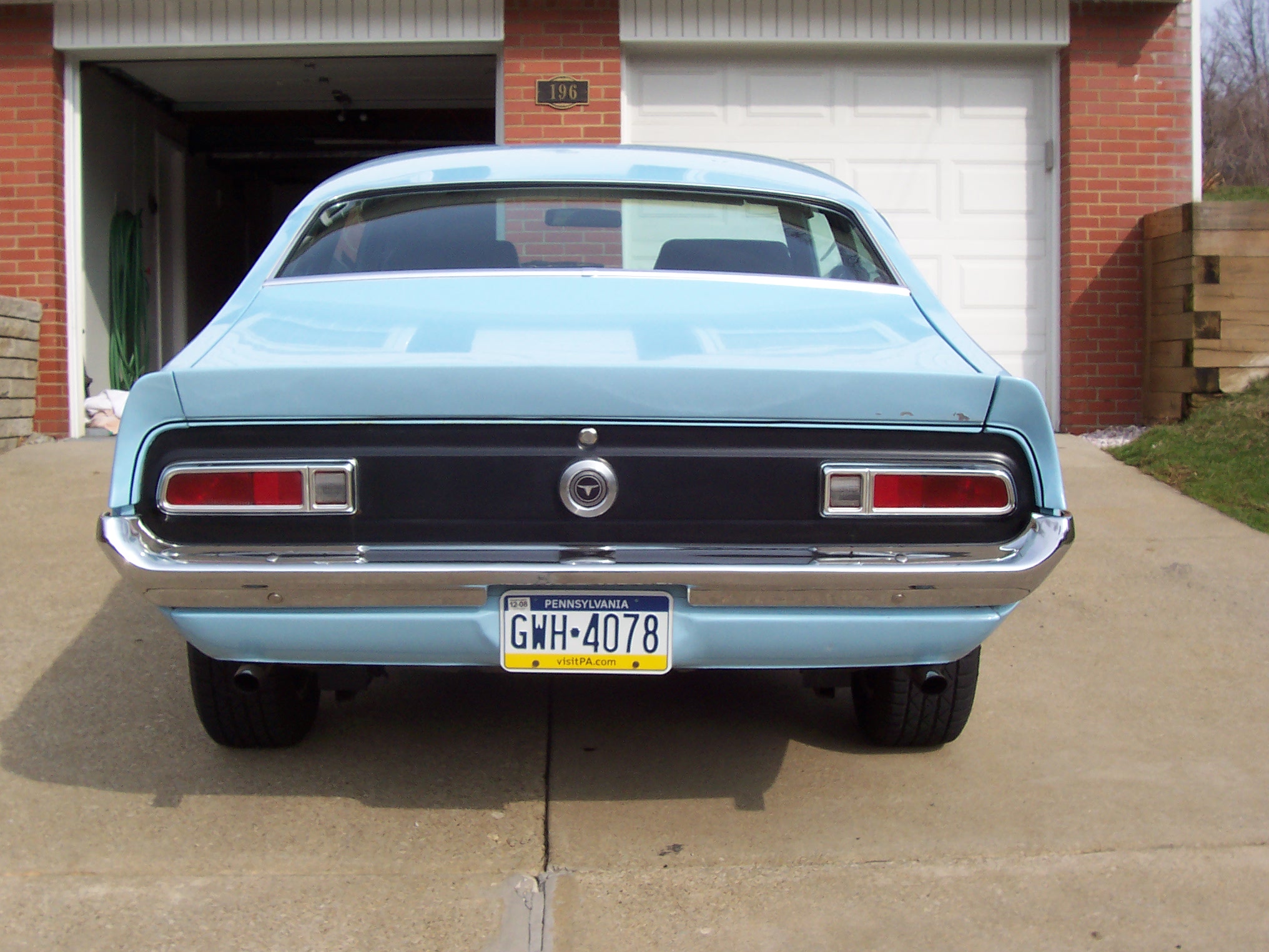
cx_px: 634
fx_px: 1686
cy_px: 476
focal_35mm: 46
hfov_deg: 41.2
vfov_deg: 31.5
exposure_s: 1/350
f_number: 5.6
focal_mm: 7
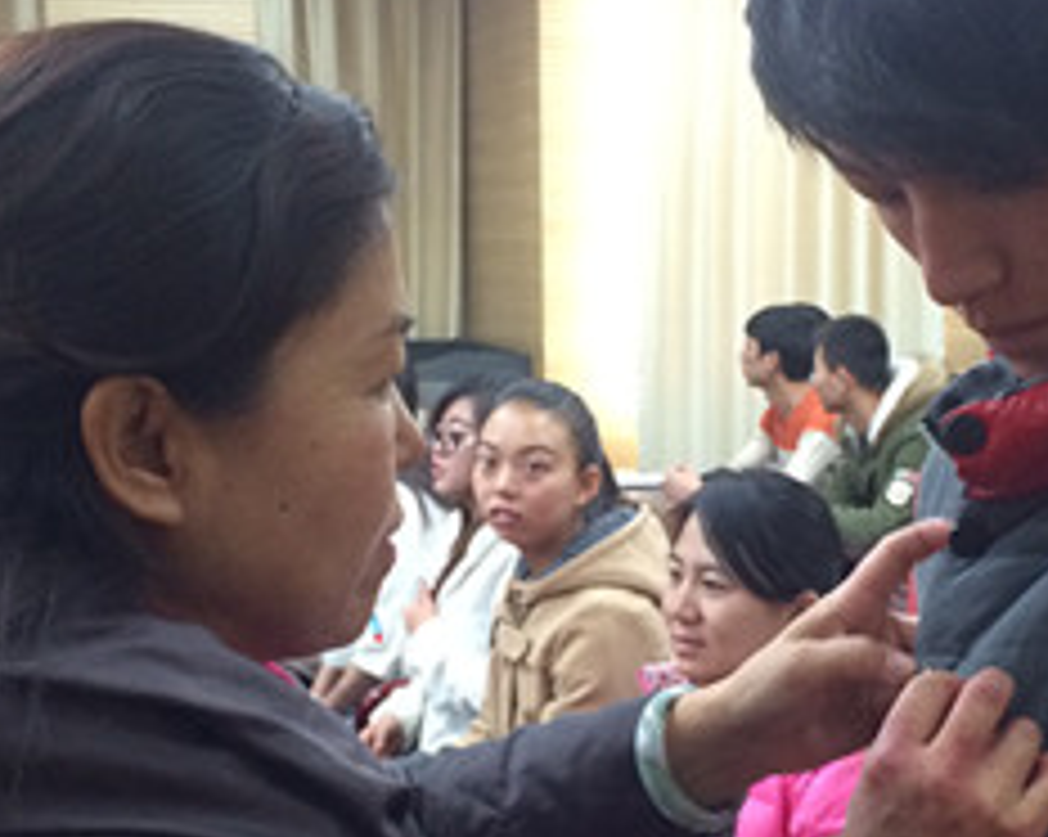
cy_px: 529
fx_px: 2107
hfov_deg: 27.9
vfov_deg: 22.4
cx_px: 625
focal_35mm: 68
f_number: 2.2
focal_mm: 4.12
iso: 200
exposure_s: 1/30
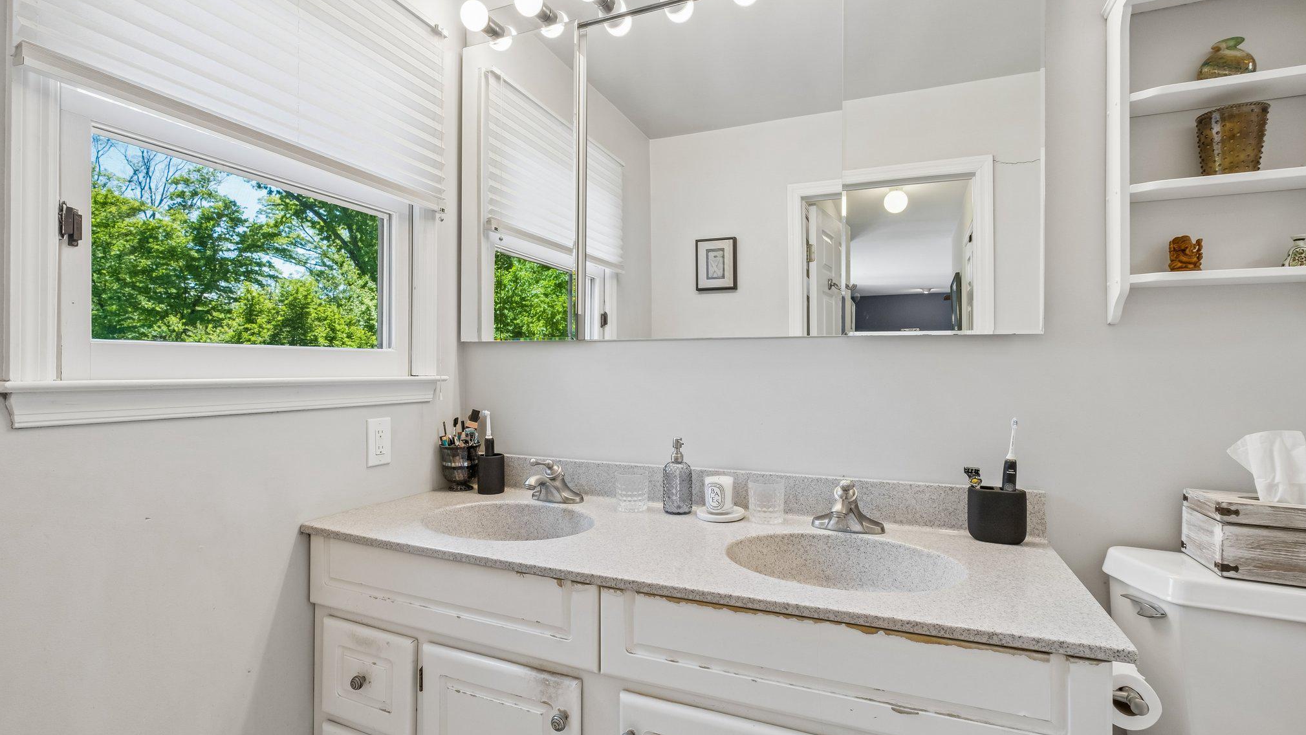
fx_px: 589
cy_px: 364
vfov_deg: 63.9
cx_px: 651
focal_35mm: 17
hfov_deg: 95.9
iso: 250
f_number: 8
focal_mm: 10.5
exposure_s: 1/13
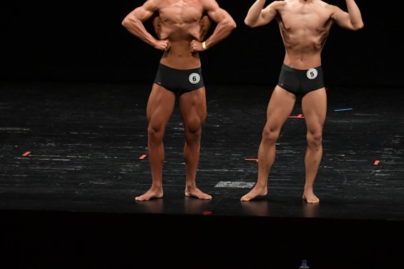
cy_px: 106
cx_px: 238
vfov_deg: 5.0
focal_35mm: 275
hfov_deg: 7.5
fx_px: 3085
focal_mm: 135
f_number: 5.6
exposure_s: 1/400
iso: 3200
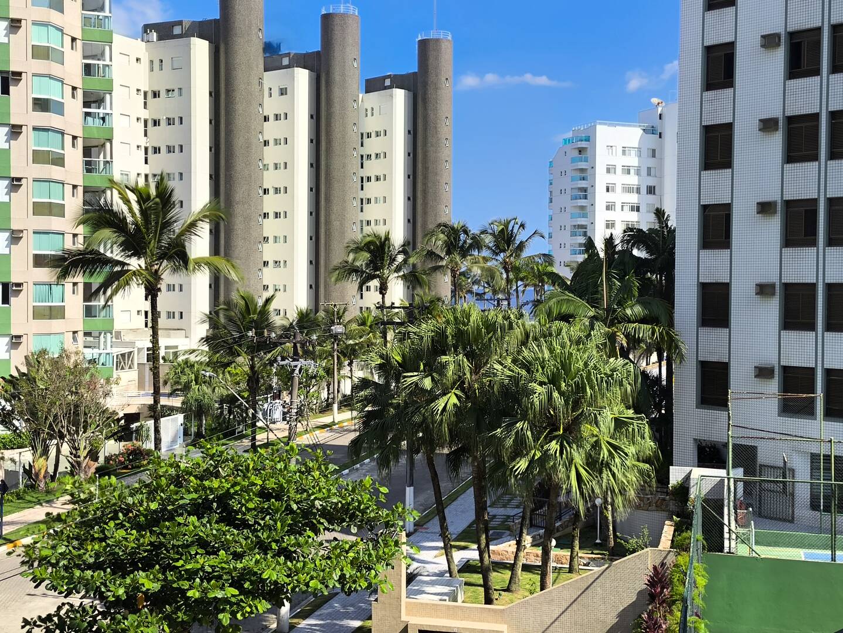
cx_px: 422
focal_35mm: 45
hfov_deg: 42.1
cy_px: 316
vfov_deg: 32.2
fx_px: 1096
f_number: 1.7
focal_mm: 4.71
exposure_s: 1/1622
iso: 50
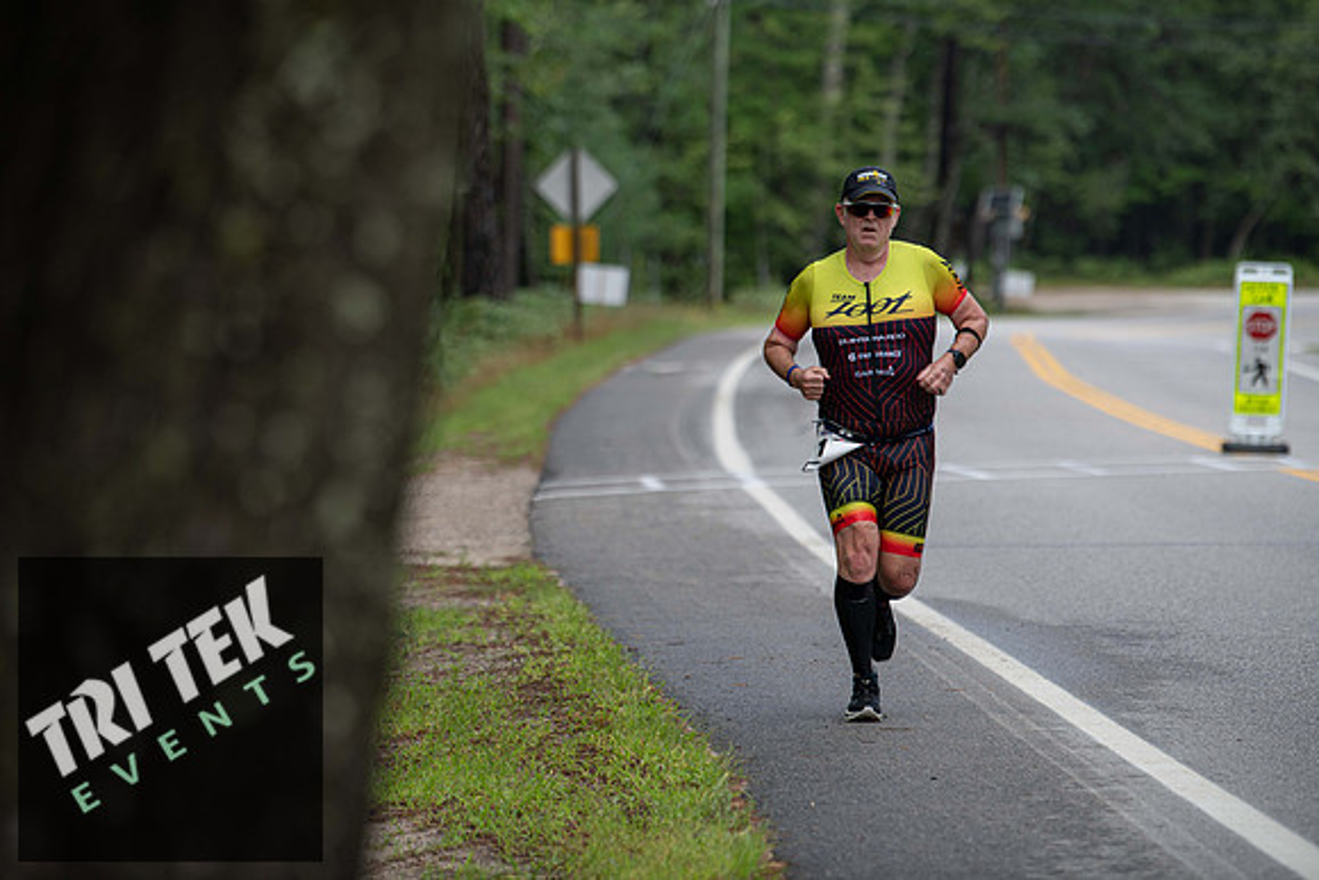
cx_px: 660
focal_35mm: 200
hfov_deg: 10.3
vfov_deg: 6.9
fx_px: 7329
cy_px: 440
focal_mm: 200
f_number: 4
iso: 250
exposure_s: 1/400
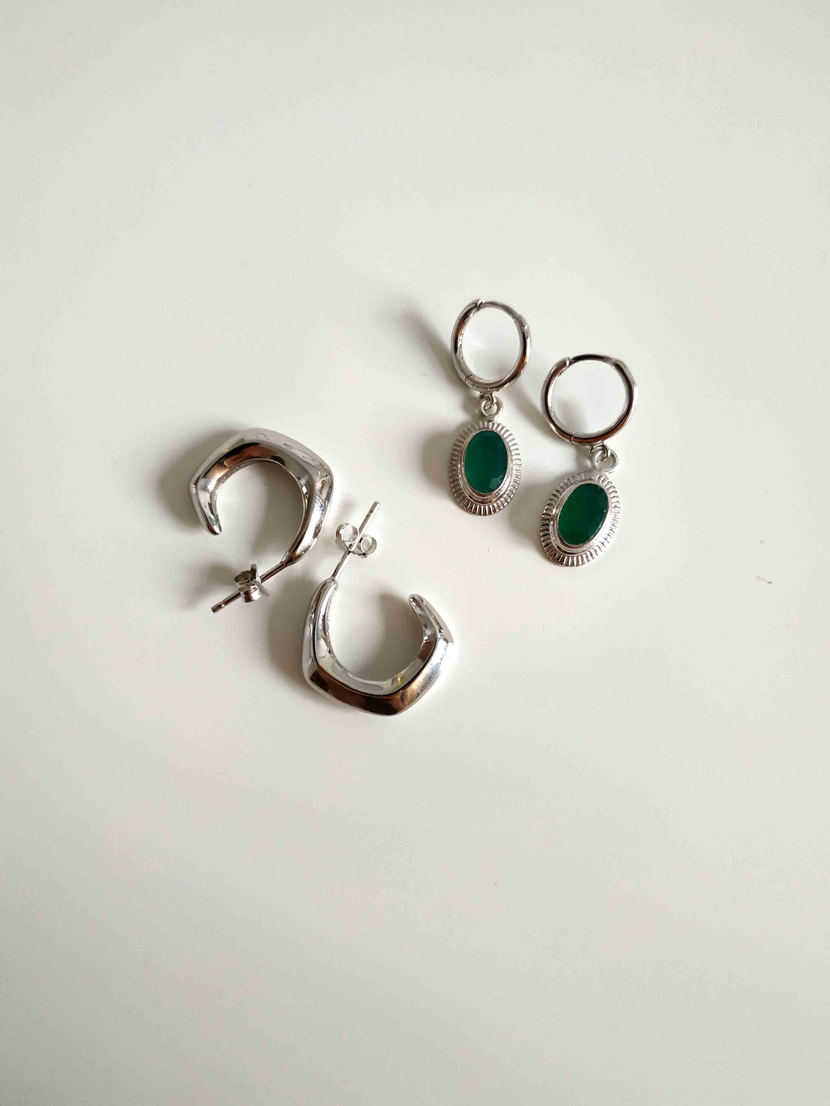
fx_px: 767
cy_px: 553
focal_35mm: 24
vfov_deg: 71.6
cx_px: 415
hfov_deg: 56.8
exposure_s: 1/25
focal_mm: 3.94
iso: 400
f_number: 1.9
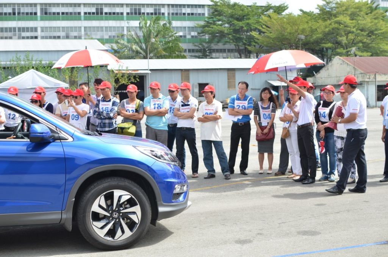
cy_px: 128
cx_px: 194
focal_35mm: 52
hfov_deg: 37.9
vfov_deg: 25.6
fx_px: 565
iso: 100
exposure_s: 1/320
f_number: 4.5
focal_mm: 35
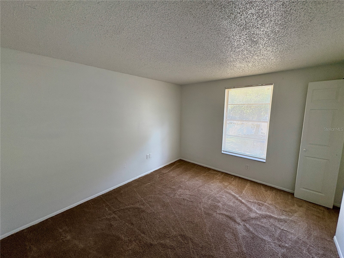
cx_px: 172
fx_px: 139
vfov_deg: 85.7
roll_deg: +0.0
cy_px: 129
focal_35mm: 14
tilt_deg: -7.7
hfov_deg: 102.1
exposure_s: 1/99
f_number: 2.2
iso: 160
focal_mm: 2.22
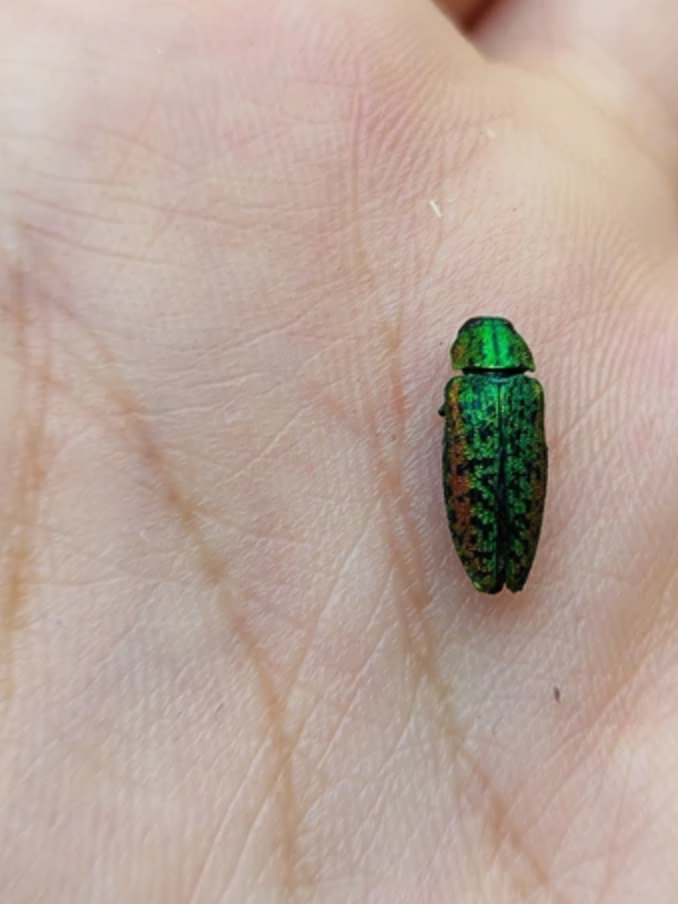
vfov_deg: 53.6
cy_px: 368
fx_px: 888
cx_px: 432
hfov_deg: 41.4
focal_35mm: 34
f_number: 1.89
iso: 87
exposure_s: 1/100
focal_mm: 5.89
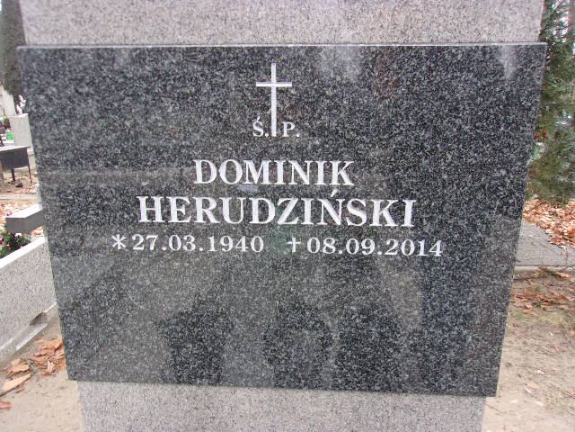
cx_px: 288
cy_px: 216
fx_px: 448
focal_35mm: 27
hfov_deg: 65.3
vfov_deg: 51.4
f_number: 3
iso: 263
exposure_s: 1/34
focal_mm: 4.9
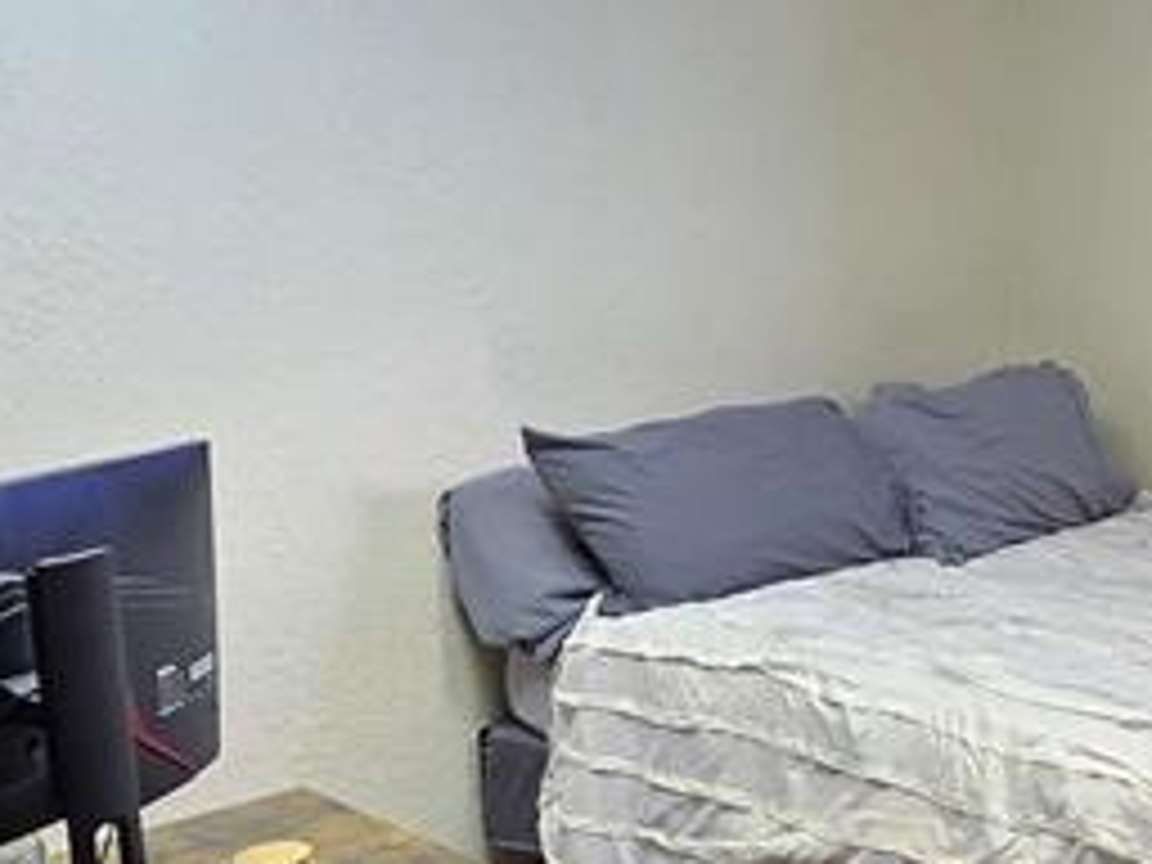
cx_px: 1112
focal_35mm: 52
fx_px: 1731
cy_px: 778
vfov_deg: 27.0
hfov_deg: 34.1
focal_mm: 2.2
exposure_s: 1/60
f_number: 2.2
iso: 64
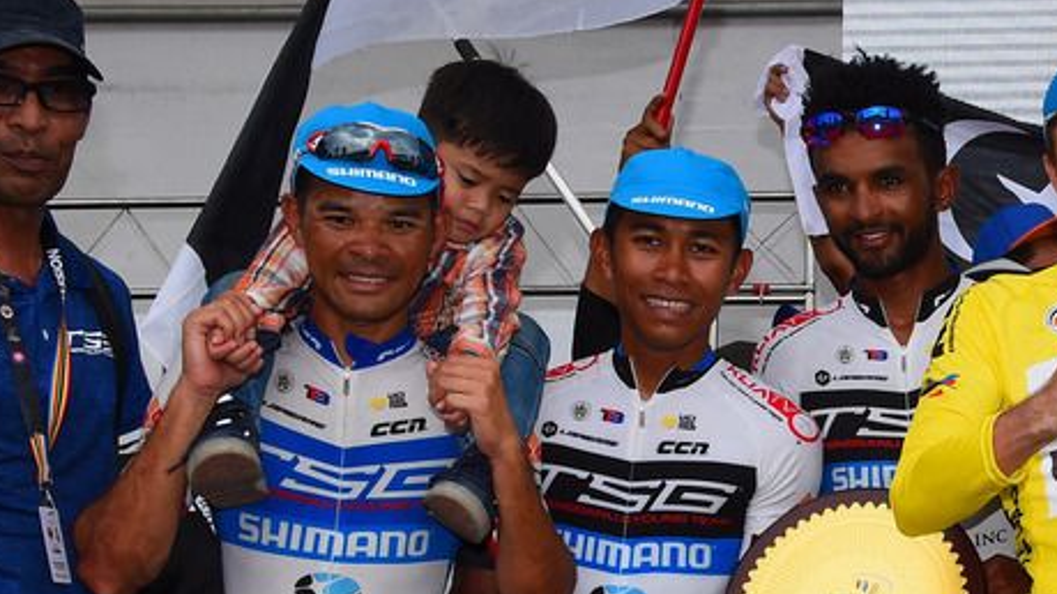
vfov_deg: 12.8
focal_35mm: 93
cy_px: 655
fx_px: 2606
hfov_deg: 21.7
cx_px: 1181
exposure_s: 1/640
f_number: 10
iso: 1000
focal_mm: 34
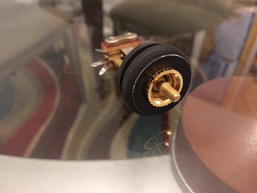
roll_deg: +1.8
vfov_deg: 48.2
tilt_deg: -42.3
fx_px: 215
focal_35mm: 29
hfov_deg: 61.7
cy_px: 96
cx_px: 128
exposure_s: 1/15
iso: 400
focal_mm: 4.15
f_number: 2.2
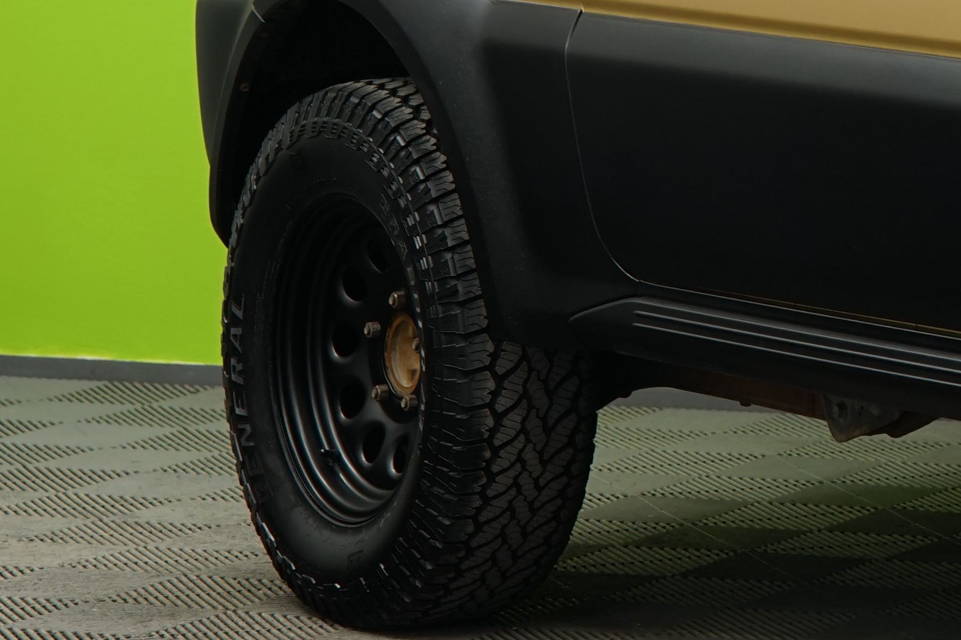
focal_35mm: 256
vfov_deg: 5.4
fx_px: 6833
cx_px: 1468
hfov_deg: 7.9
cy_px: -61
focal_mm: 75
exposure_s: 1/15
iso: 500
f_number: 5.6
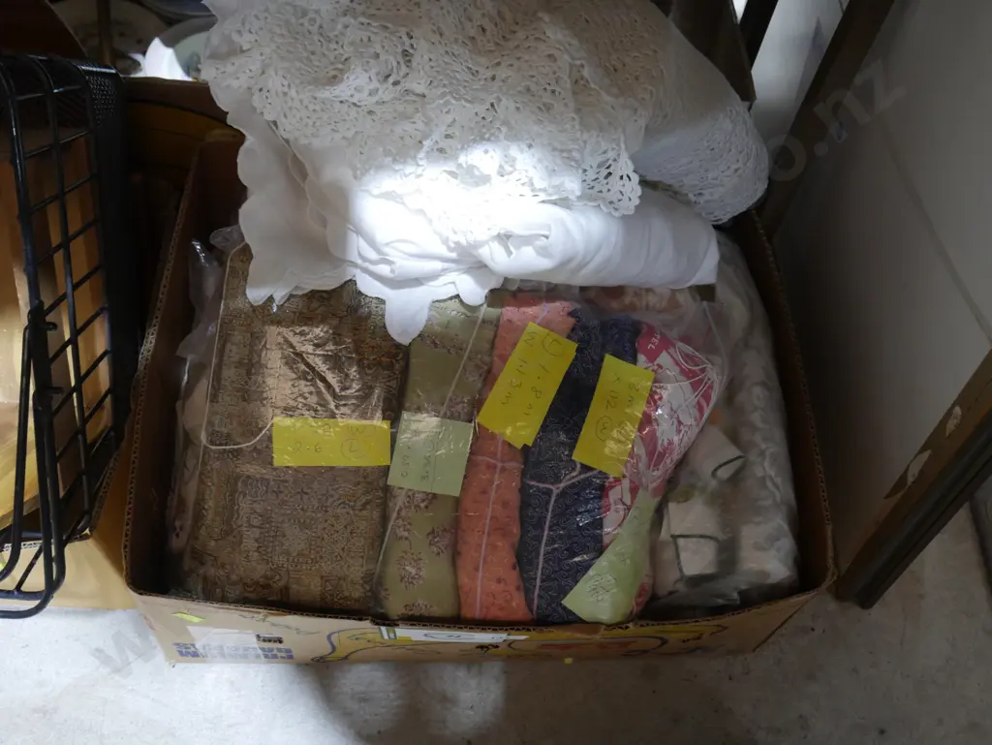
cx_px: 496
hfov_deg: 53.9
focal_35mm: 34
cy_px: 372
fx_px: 975
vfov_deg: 41.8
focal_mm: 17
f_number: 5
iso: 1250
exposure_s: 1/60
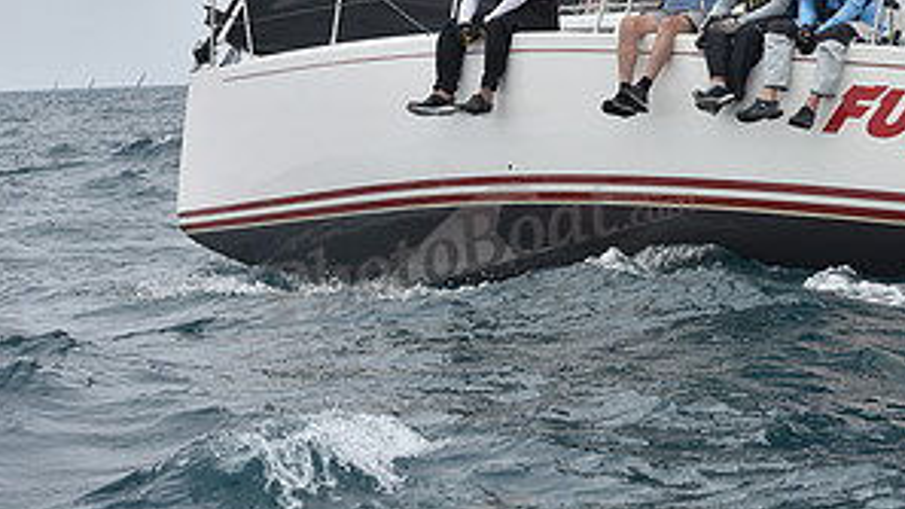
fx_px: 3431
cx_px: 856
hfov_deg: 14.8
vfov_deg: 8.5
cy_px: 44
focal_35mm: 143
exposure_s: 1/800
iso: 250
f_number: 8
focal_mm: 70
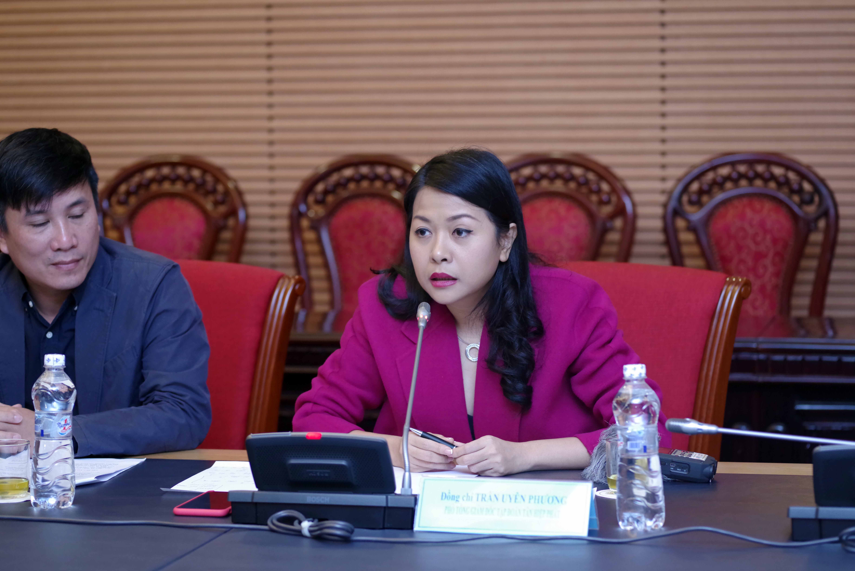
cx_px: 428
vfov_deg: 13.7
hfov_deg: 20.4
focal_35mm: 100
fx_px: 2376
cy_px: 286
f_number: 4
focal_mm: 100
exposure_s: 1/60
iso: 3200
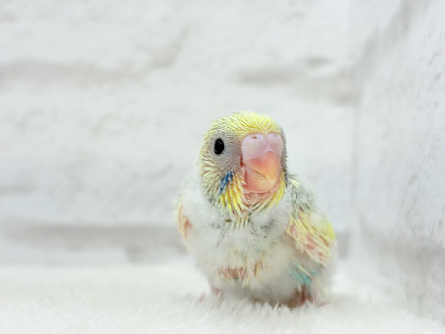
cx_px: 222
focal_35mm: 52
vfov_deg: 28.0
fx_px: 668
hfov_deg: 36.8
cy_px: 167
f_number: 1.6
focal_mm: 5.96
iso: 32
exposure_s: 1/50
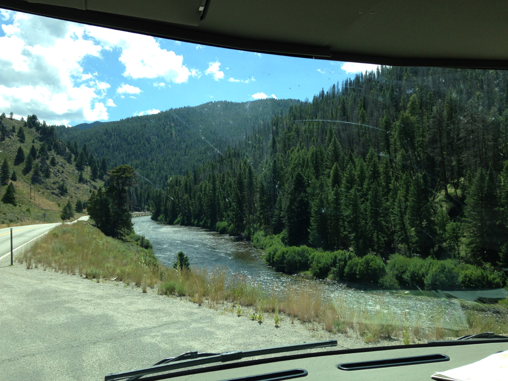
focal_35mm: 33
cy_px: 190
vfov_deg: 42.9
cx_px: 254
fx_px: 484
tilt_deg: -0.1
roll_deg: +3.1
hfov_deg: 55.4
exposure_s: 1/889
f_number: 2.4
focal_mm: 4.12
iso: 50
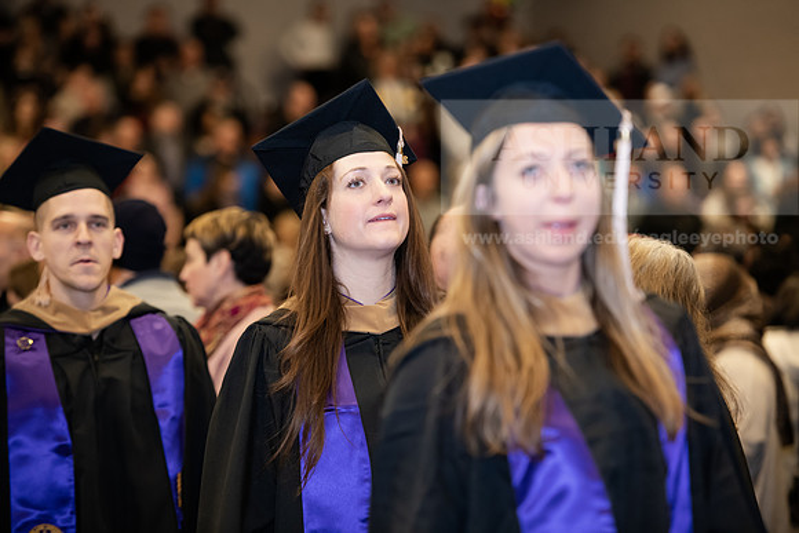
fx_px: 3219
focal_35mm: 145
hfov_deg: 14.2
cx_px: 400
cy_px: 266
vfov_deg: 9.5
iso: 2000
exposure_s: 1/200
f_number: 3.2
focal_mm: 145
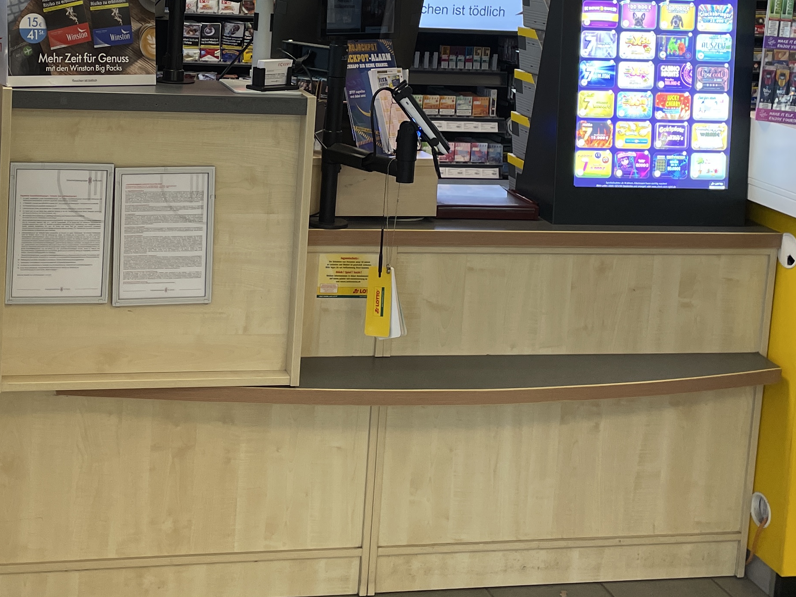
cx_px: 231
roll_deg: -3.3
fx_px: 1311
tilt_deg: -7.4
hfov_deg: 33.3
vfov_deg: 25.2
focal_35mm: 57
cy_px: 109
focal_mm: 4.2
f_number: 1.6
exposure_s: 1/100
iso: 80
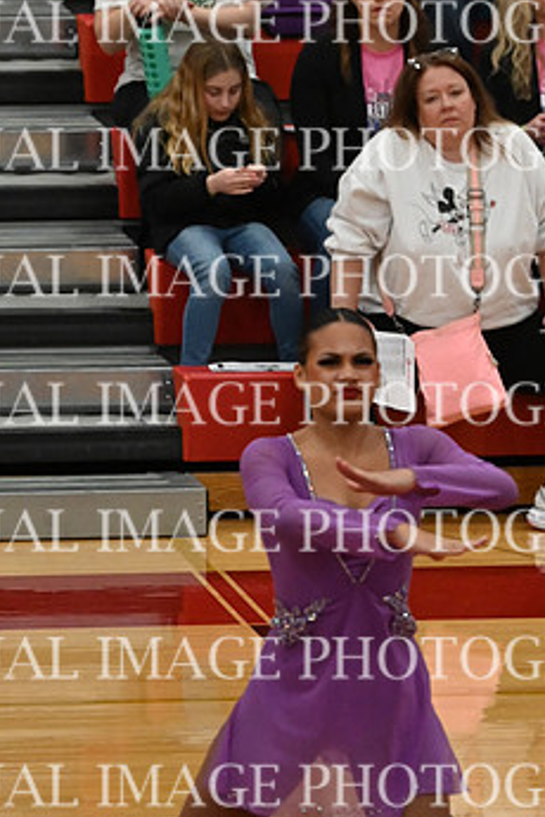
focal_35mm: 440
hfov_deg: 3.1
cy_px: 594
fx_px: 9991
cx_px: 283
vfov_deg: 4.7
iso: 5000
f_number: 4
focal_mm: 175
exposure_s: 1/400
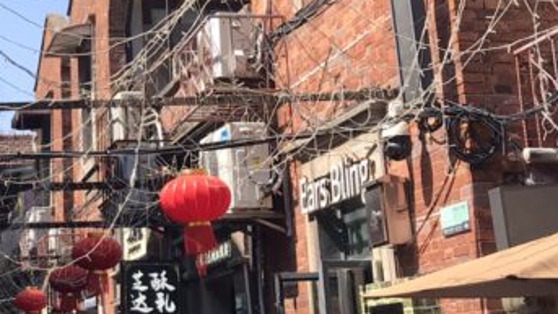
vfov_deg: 13.1
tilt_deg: +17.7
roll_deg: +1.9
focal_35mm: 91
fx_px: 1347
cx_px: 91
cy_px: -21
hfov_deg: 23.0
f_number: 1.8
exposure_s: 1/1244
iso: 20
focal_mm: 3.99
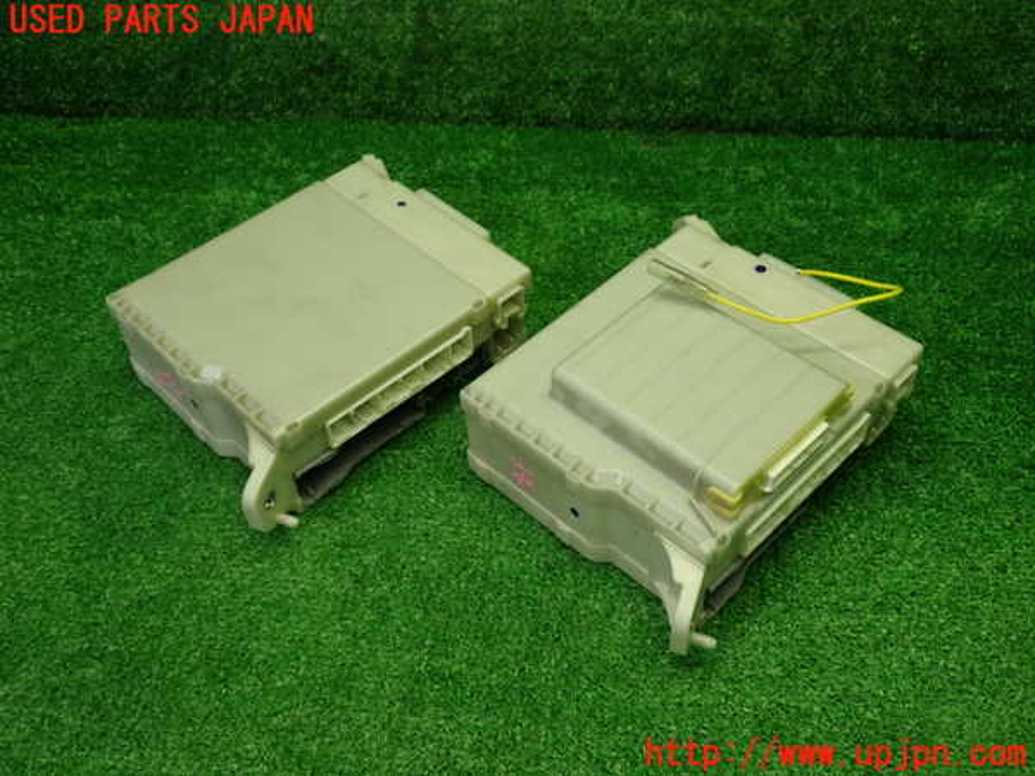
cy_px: 388
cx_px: 518
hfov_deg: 49.0
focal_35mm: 38
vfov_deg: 37.7
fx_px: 1136
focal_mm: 6.83
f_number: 2.7
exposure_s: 1/80
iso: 200
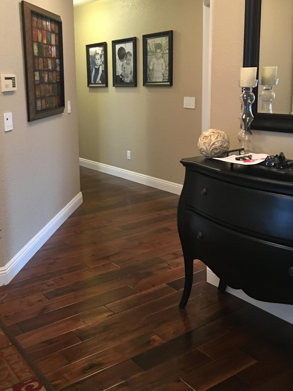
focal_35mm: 39
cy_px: 171
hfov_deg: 36.5
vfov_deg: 47.8
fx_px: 440
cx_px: 101
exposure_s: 1/10
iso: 80
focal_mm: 4.15
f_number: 2.2
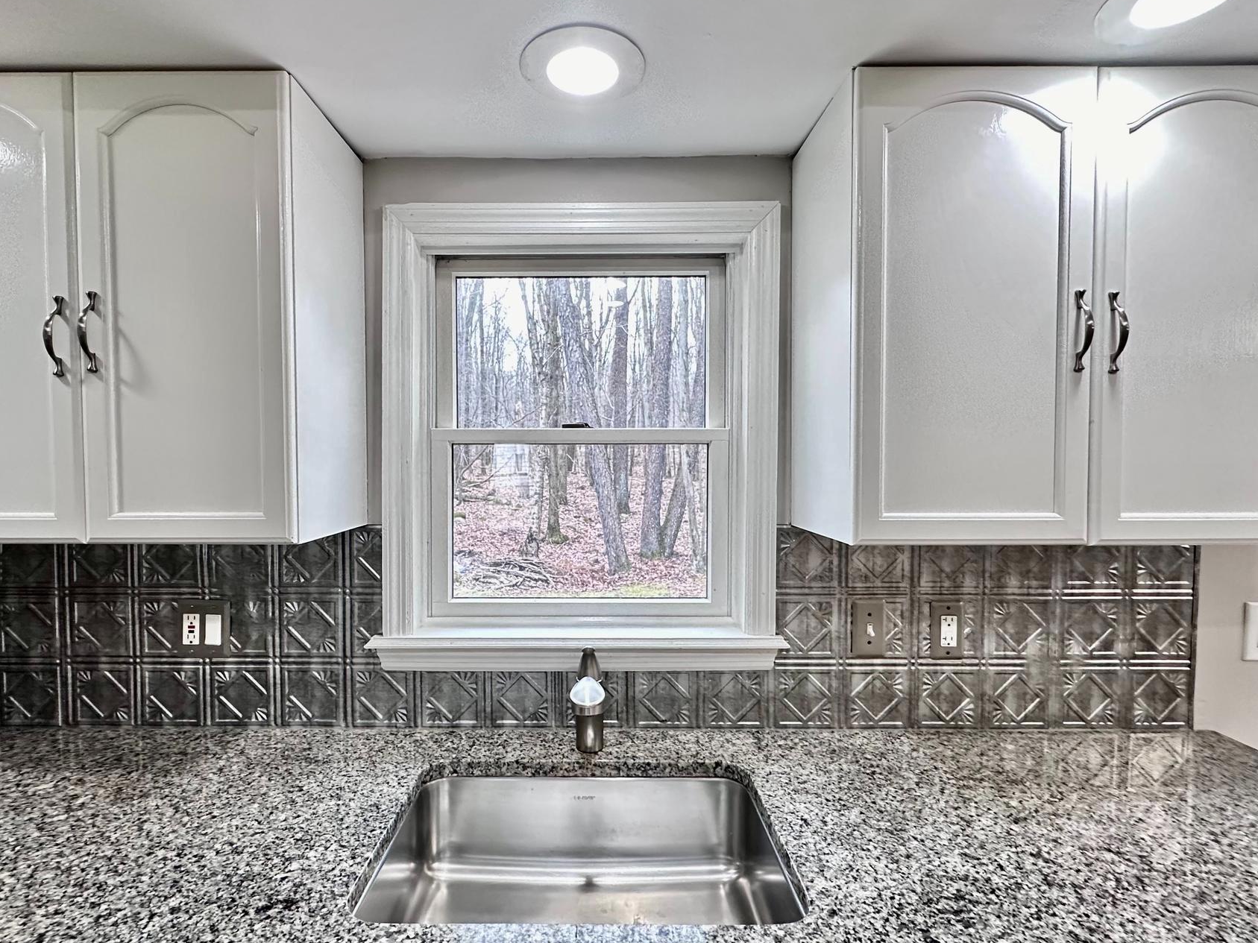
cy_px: 479
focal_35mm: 17
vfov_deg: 74.7
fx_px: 618
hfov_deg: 91.0
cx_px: 596
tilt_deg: -1.5
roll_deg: -0.3
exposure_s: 1/60
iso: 320
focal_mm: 2.22
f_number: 2.2
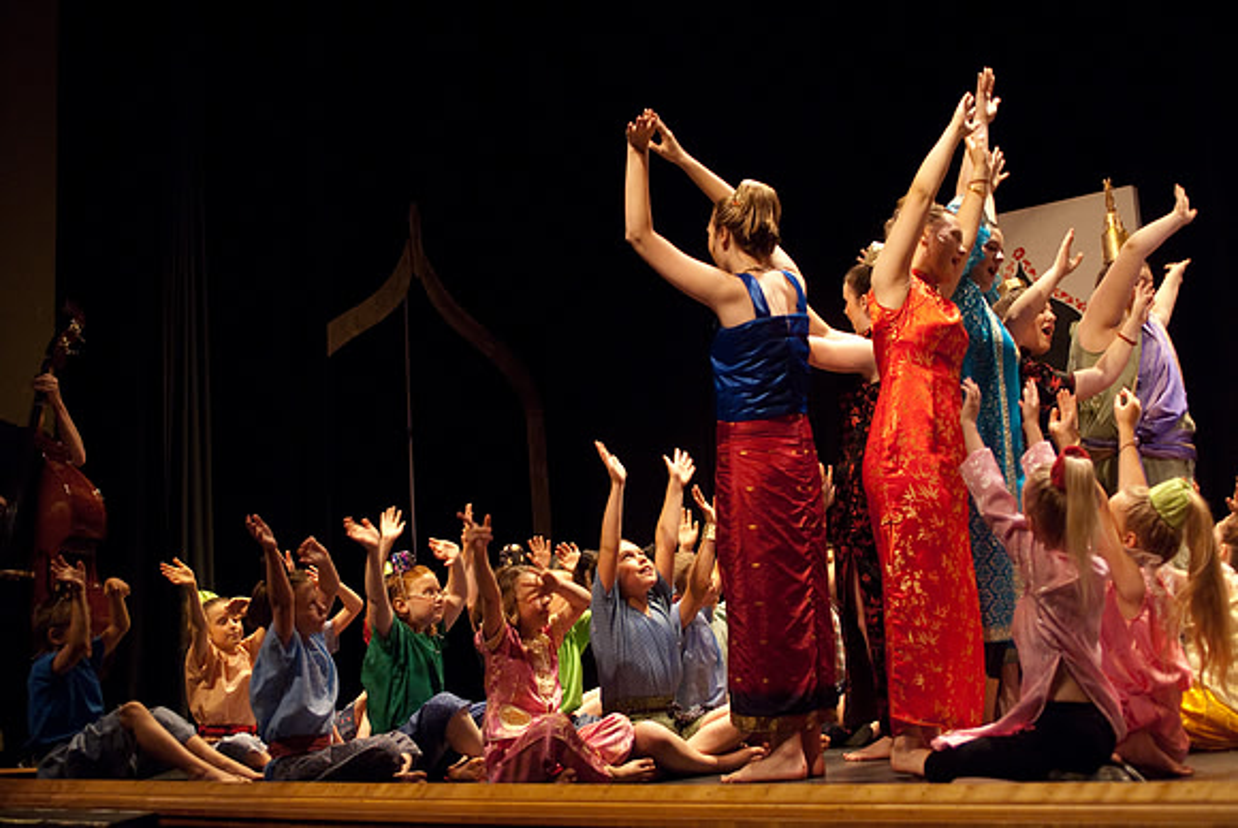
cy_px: 414
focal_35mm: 51
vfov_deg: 26.5
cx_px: 619
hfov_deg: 38.8
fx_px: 1756
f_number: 2.8
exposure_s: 1/125
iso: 1000
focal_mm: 34
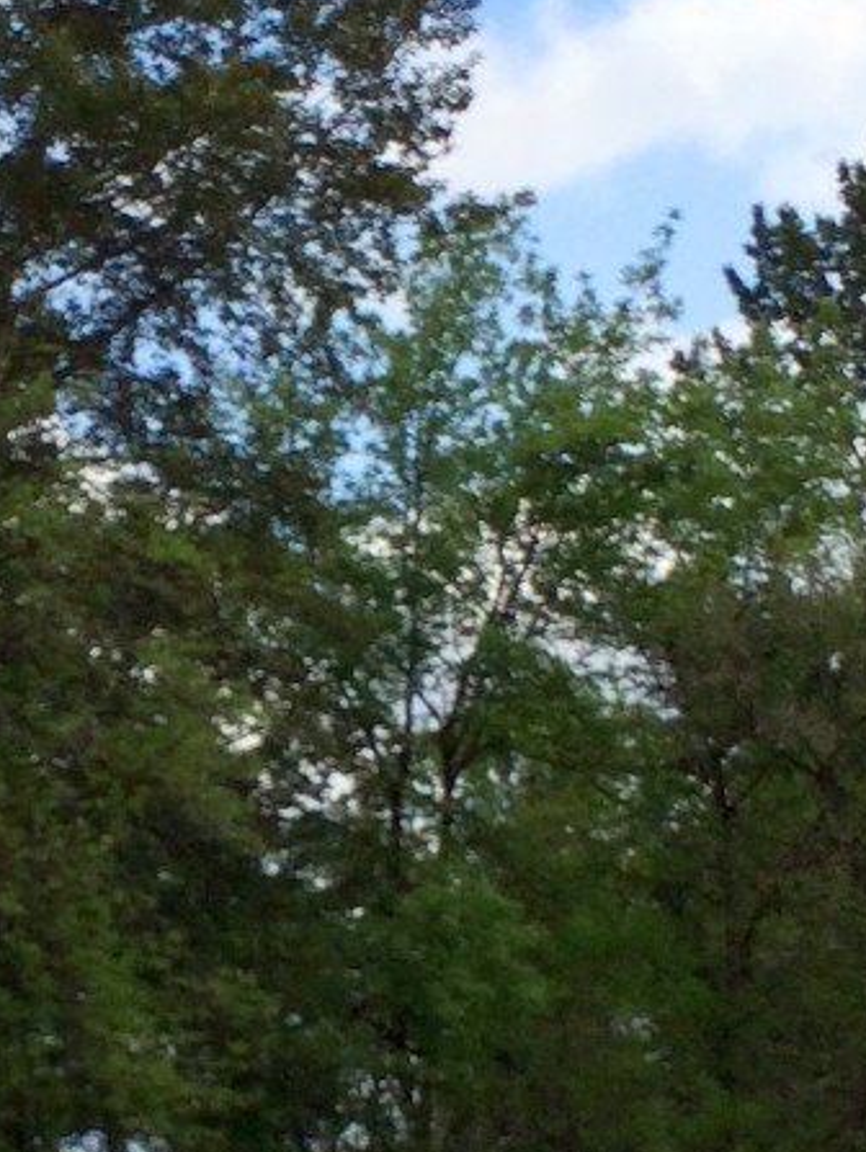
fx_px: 2798
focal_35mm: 84
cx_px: -137
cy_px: 682
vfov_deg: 23.2
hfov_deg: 16.9
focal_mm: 4.12
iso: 32
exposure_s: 1/2564
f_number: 2.2
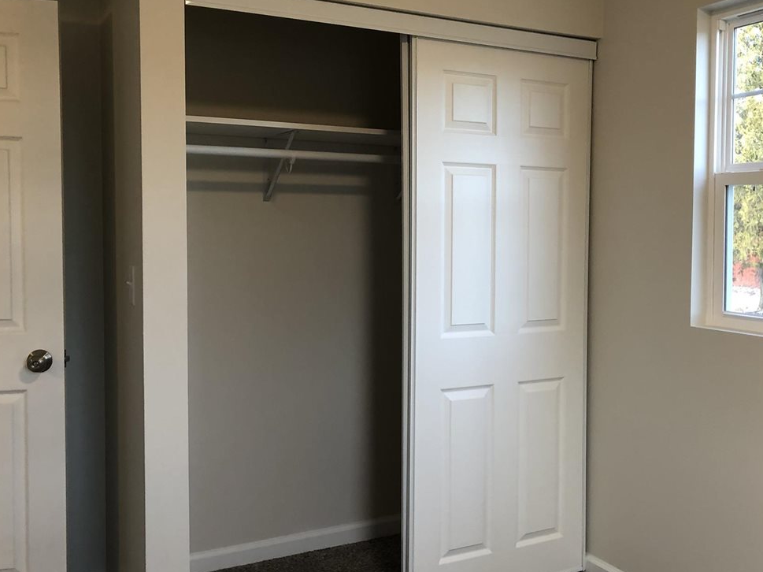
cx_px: 432
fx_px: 815
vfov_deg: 38.6
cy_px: 273
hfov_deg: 50.0
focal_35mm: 37
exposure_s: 1/30
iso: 40
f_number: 1.8
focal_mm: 4
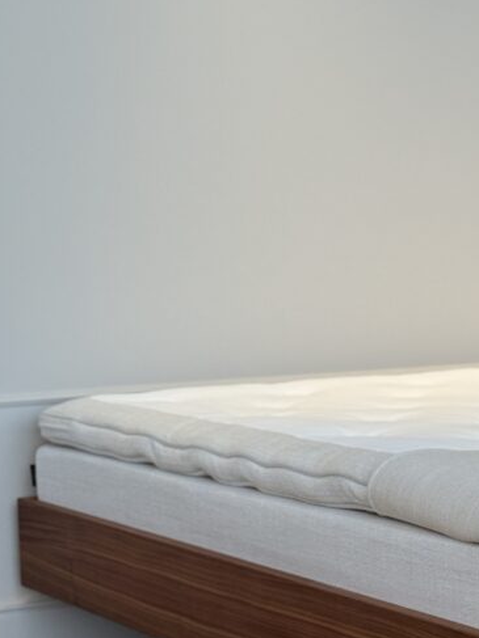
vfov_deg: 19.3
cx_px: 450
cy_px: 476
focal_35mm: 101
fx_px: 1864
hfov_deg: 14.5
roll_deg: +0.4
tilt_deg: -7.3
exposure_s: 1/100
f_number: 1.78
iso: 100
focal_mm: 6.76
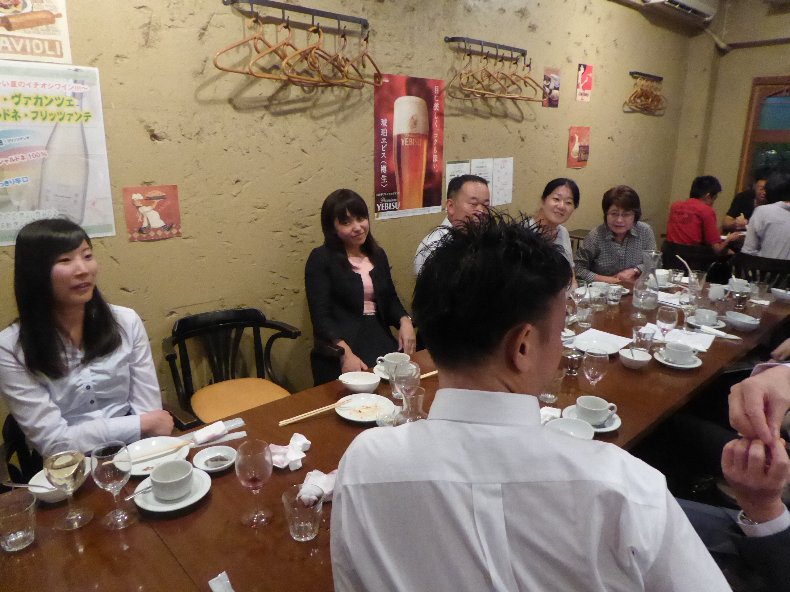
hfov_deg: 69.4
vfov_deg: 54.9
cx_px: 395
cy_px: 296
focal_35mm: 25
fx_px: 571
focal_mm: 4.3
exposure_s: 1/30
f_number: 3.3
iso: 1600
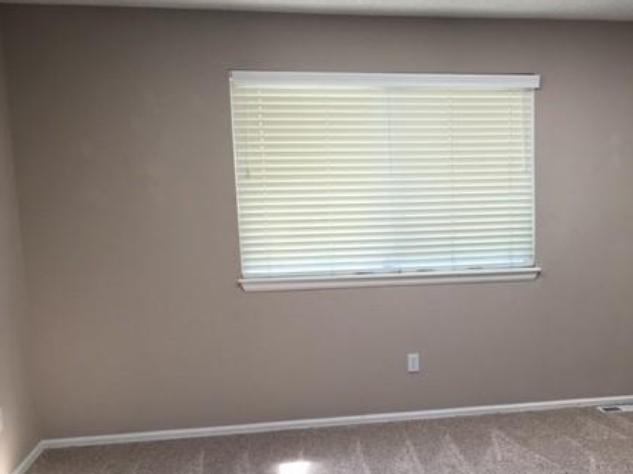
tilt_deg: -8.5
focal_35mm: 42
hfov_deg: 44.1
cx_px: 428
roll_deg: +1.7
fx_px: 768
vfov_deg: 33.9
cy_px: 324
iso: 50
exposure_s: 1/120
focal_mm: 4.15
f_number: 2.2
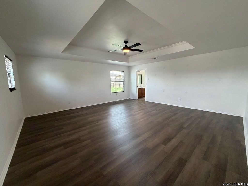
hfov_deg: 102.1
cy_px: 93
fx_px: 100
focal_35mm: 14
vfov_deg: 85.7
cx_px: 124
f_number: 2.2
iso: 320
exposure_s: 1/120
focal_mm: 2.22
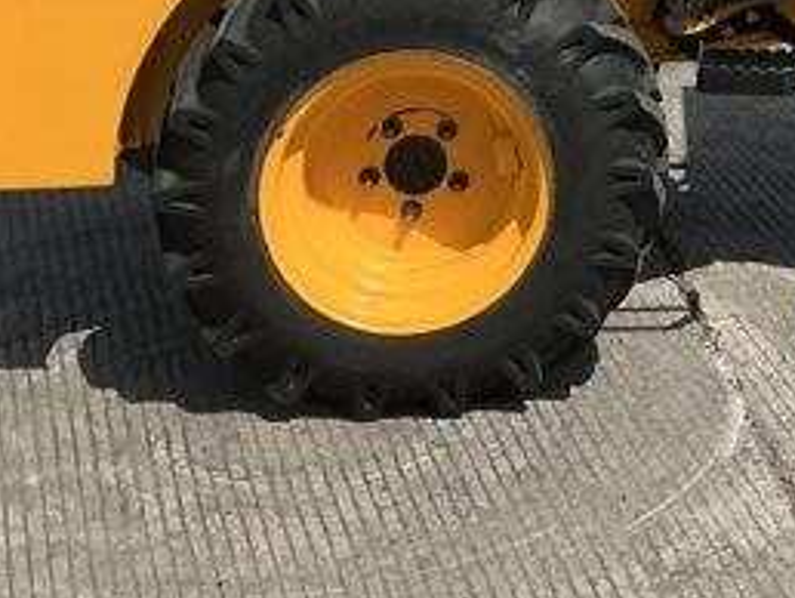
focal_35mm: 111
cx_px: 1026
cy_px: -524
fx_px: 2552
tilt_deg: -3.1
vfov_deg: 12.1
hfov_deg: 16.7
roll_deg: -1.6
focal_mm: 3
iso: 25
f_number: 1.8
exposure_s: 1/1984
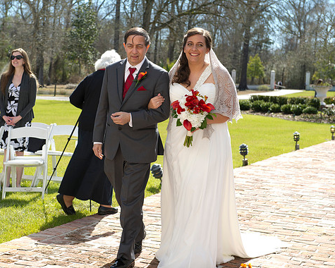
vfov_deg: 21.6
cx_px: 135
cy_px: 133
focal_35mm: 71
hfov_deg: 26.7
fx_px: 704
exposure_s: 1/250
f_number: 5.6
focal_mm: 62
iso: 100
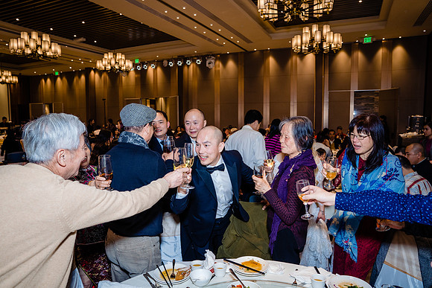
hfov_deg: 73.7
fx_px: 288
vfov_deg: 53.2
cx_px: 216
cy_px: 144
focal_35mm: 24
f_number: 4
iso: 1250
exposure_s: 1/160
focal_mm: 24
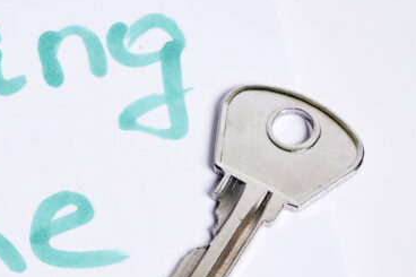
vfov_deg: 6.5
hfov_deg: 9.7
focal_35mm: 209
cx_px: -141
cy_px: 271
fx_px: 2414
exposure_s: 1/200
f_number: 7.1
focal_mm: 50
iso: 100
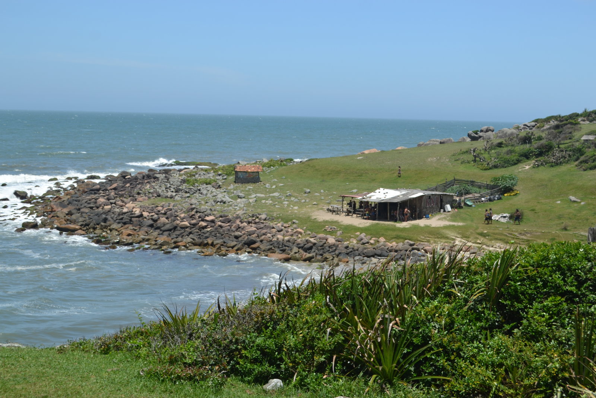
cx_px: 298
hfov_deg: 38.9
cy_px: 199
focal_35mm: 51
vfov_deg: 26.5
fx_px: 844
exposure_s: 1/200
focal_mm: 34
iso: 100
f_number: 7.1
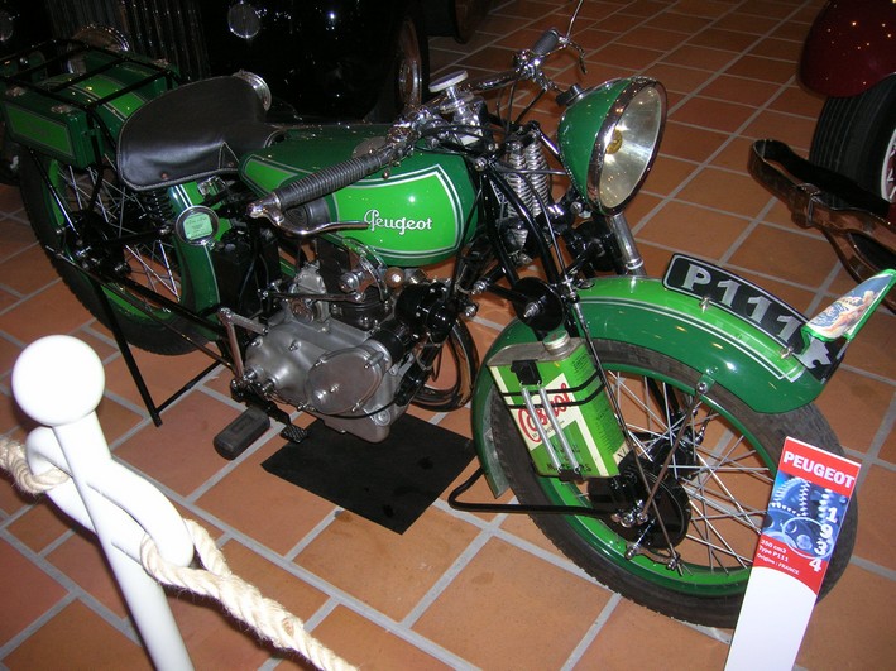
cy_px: 336
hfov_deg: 54.0
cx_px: 448
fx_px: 880
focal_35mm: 34
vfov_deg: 41.8
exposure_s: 1/60.1
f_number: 2.9
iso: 107
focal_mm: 5.7
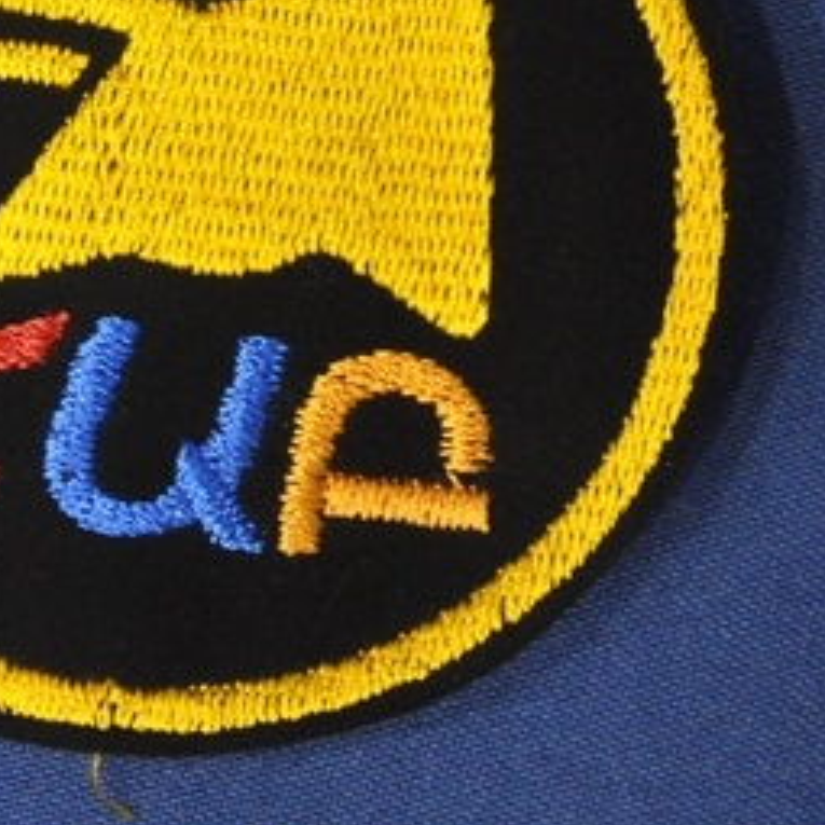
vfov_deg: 7.1
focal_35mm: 246
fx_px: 6633
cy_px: 199
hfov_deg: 7.1
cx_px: 171
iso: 3200
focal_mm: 82
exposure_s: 1/40
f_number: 5
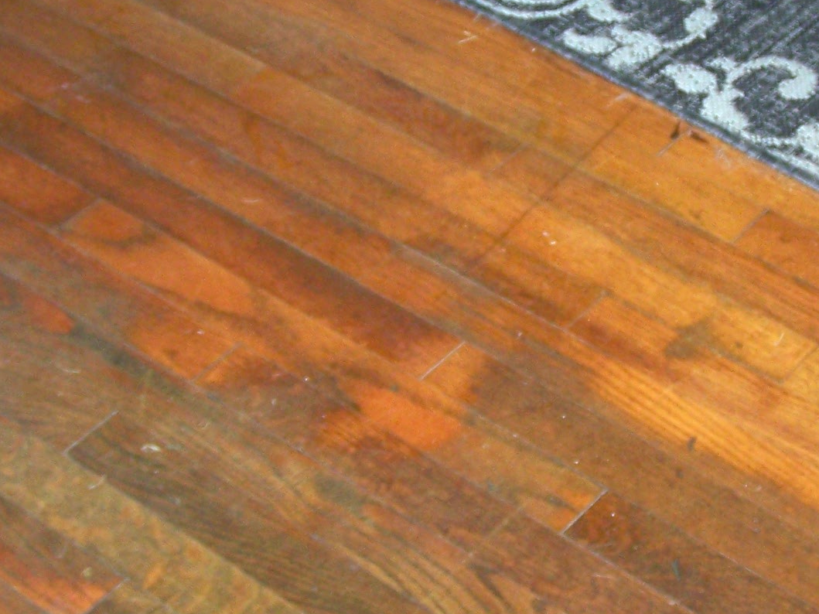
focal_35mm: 93
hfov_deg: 21.0
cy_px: 271
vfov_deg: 15.9
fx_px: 2200
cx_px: 569
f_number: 2.8
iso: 80
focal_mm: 6.3
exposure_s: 1/60
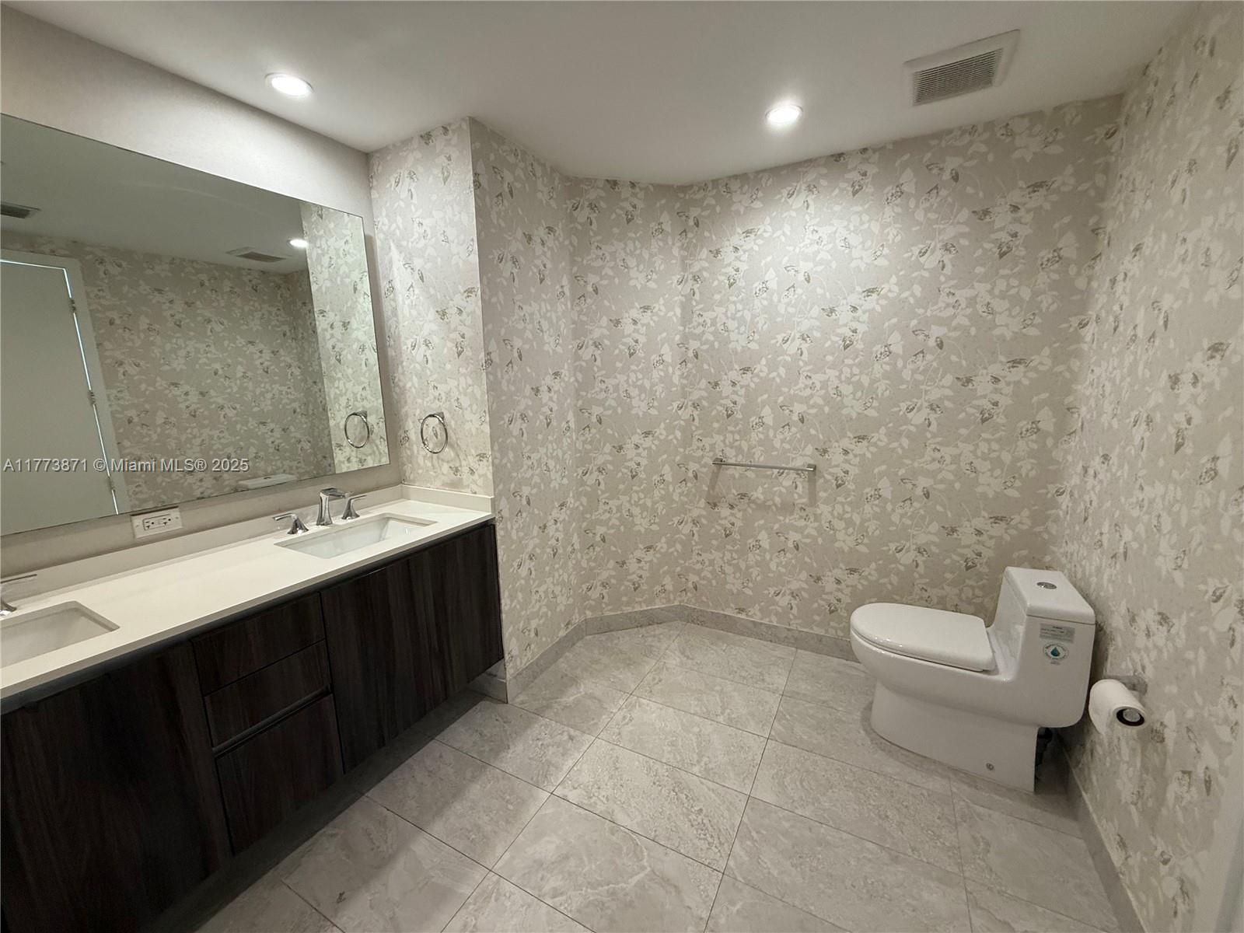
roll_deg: +0.9
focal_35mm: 14
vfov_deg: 85.7
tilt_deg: -9.9
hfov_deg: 102.1
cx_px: 622
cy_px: 466
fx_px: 503
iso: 200
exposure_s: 1/60
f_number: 2.2
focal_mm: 2.22
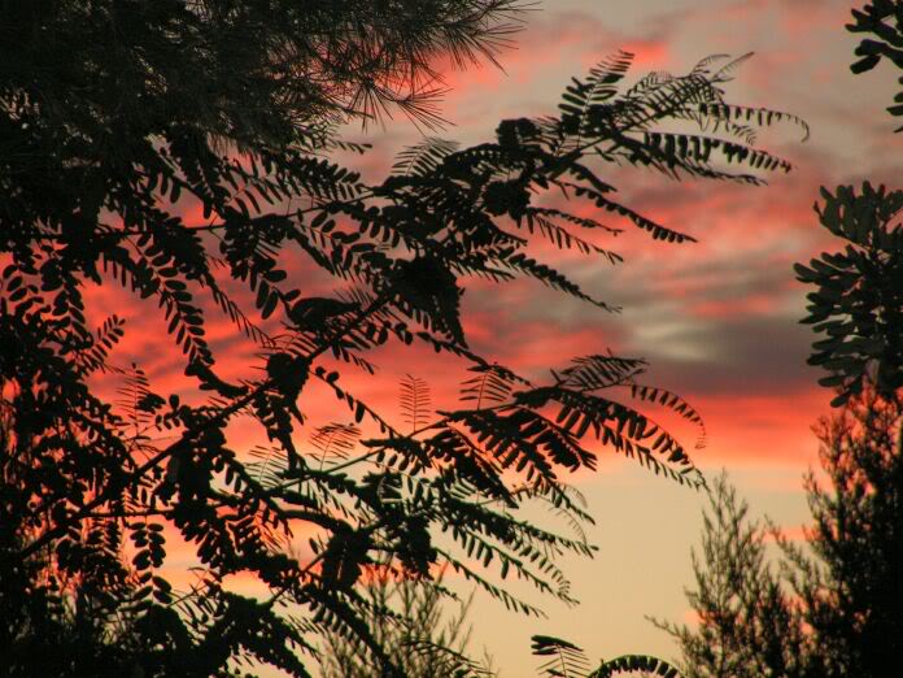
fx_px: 7565
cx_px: 452
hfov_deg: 6.8
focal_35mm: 290
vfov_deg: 5.1
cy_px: 339
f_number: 3.2
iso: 200
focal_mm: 48
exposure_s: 1/200
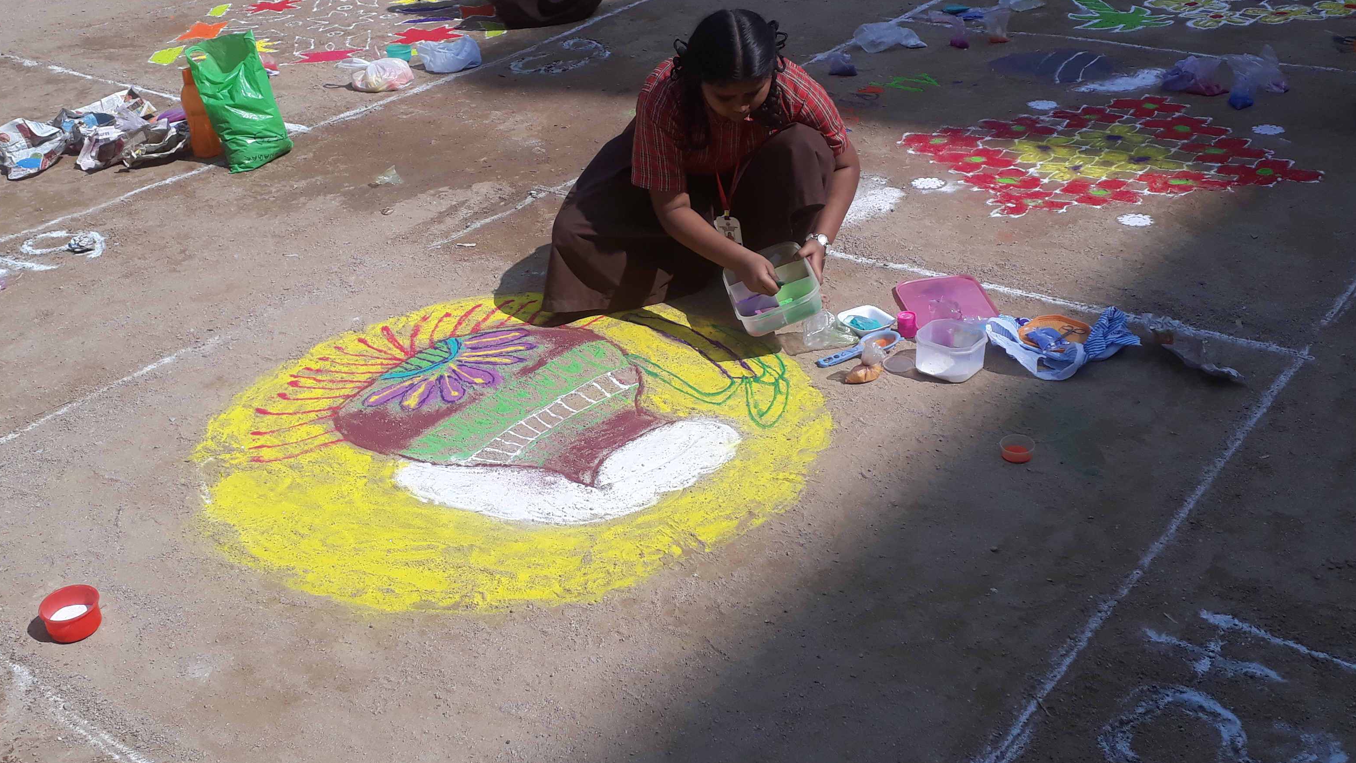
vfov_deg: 30.4
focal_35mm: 39
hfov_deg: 51.5
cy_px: 328
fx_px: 1402
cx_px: 615
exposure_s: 1/1908
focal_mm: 3.6
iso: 40
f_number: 1.9
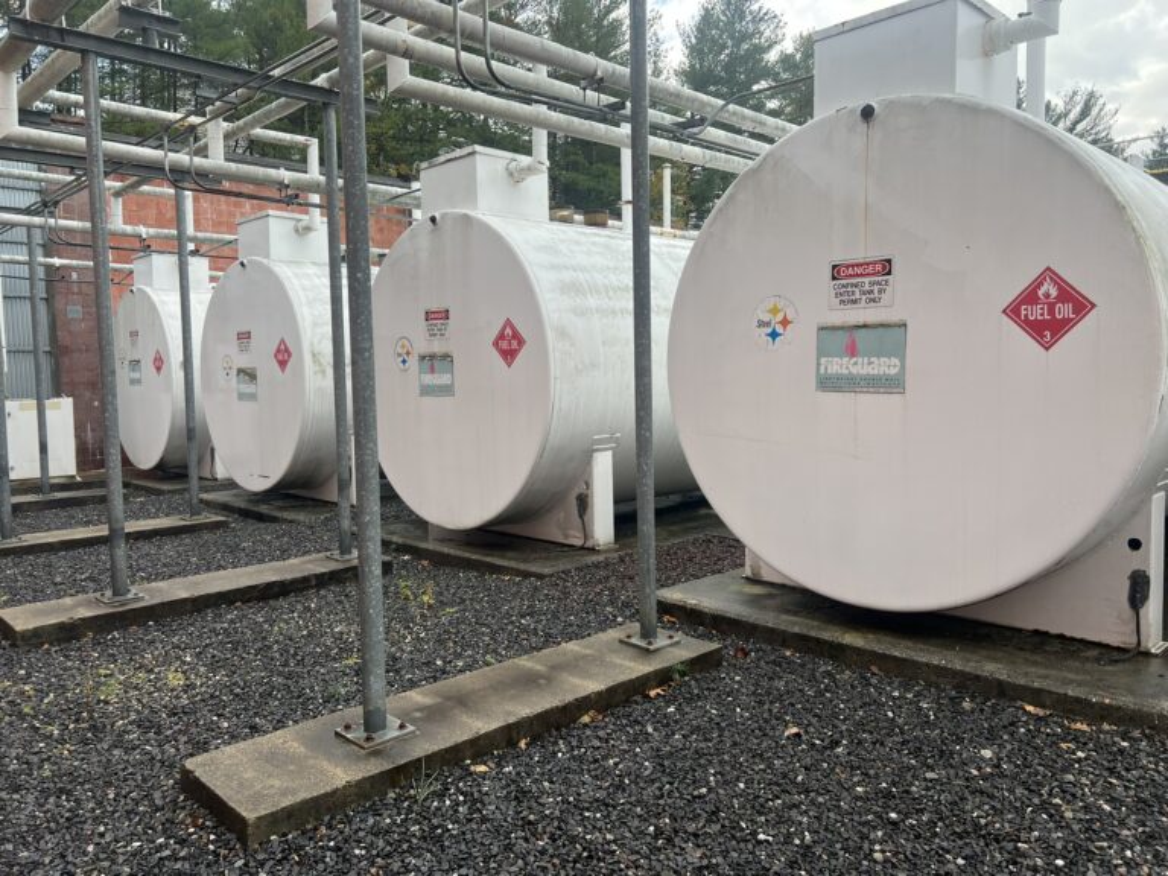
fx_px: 877
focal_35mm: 26
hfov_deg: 67.3
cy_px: 438
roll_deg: +2.1
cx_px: 584
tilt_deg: +0.2
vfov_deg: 53.1
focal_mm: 5.7
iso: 50
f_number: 1.5
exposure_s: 1/445
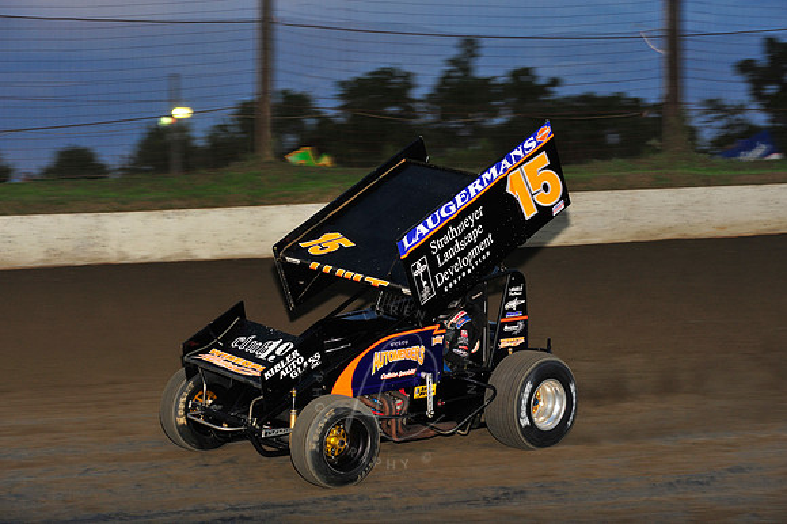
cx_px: 394
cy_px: 262
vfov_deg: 13.7
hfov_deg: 20.4
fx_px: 2185
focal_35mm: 100
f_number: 6.3
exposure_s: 1/320
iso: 640
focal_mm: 100
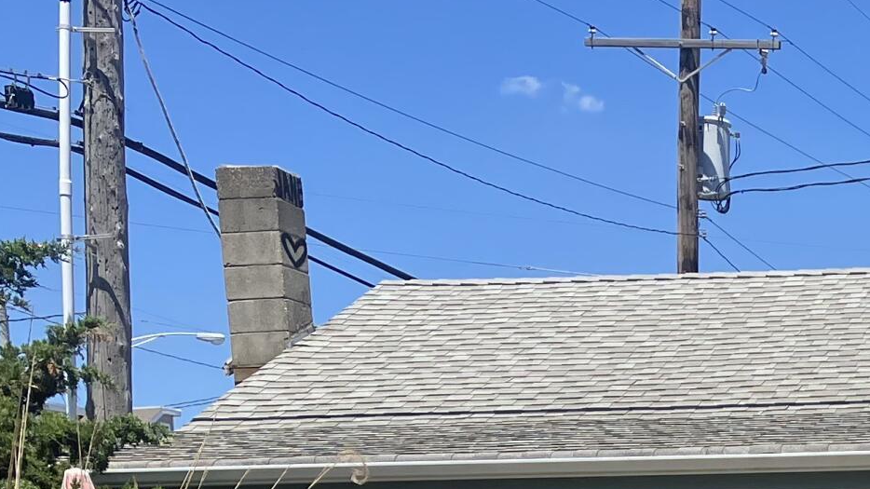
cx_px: 1050
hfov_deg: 20.4
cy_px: 998
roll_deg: +1.0
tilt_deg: -8.1
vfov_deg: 11.1
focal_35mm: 98
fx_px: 2260
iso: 32
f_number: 1.8
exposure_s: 1/1799
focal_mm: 3.99
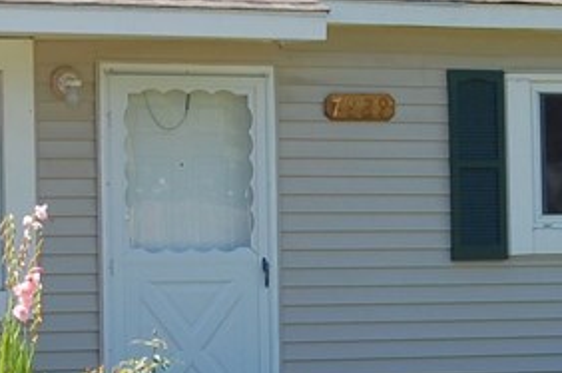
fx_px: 2883
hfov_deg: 11.1
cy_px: 223
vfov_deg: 7.4
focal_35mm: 185
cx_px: 342
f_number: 8
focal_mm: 32
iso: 200
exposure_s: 1/250
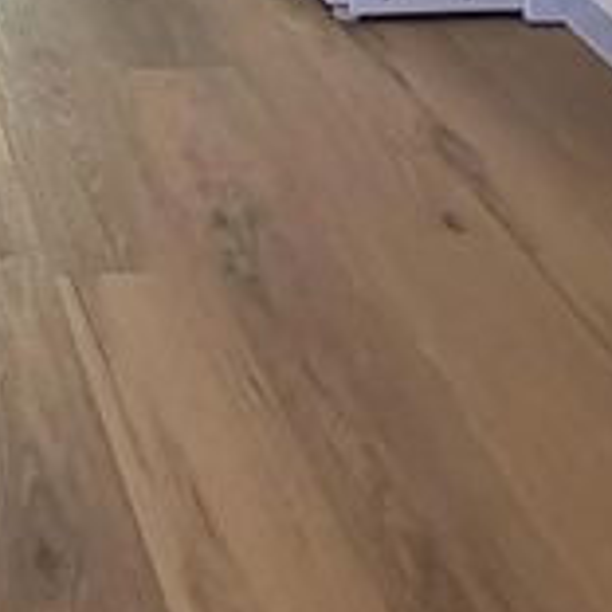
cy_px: -592
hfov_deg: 19.7
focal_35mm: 81
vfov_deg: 16.5
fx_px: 1620
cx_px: -180
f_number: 2.2
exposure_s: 1/60
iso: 200
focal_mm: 2.22
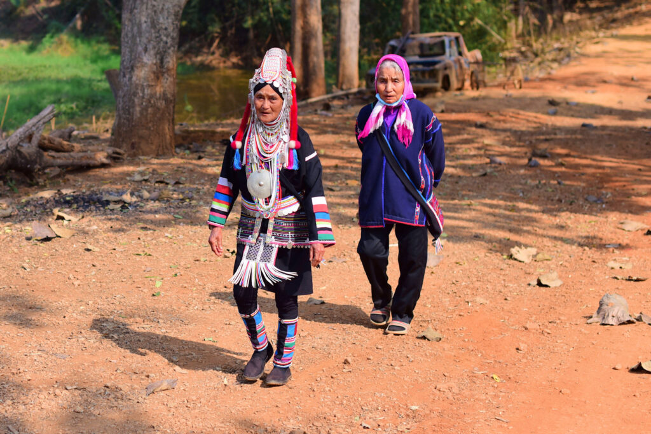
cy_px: 217
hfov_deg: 39.6
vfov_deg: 27.0
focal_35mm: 50
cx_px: 326
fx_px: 904
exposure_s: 1/800
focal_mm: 50
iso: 250
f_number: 3.5
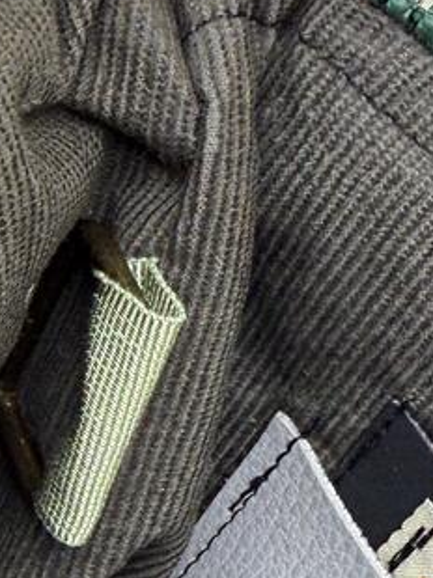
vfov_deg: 20.7
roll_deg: +10.7
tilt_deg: -43.9
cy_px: 522
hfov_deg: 15.6
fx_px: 1553
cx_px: 422
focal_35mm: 93
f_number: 2.2
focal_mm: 2.22
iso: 40
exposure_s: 1/99
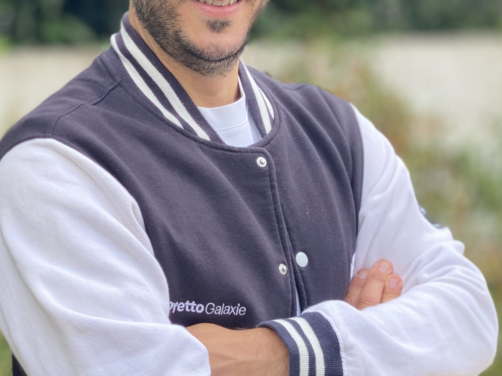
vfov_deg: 13.6
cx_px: 185
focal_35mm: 109
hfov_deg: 18.0
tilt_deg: -4.3
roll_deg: +0.9
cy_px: 177
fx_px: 1581
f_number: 2
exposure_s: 1/122
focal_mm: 6
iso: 20
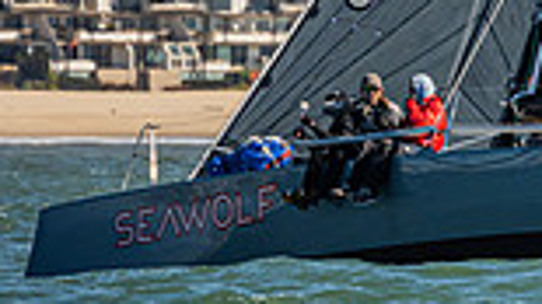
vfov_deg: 0.8
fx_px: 22523
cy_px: -369
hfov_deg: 1.4
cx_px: 504
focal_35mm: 1568
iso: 400
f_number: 11
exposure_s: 1/1600
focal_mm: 400
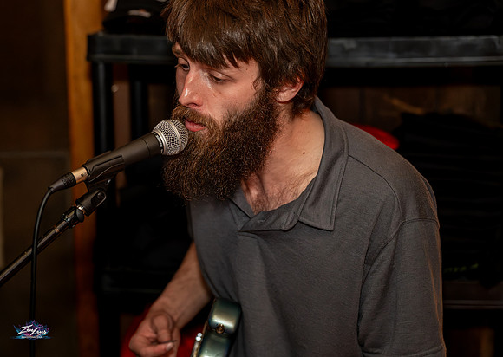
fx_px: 1332
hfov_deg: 21.4
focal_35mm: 93
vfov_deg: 15.3
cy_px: 178
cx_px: 232
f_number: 2.8
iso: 10000
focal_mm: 86
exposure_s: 1/400
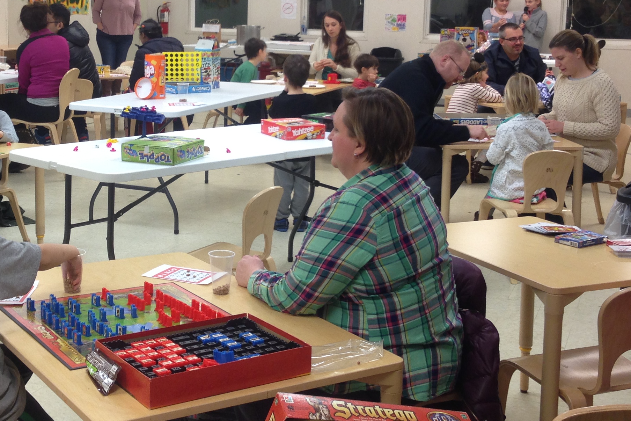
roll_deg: -1.8
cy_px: 127
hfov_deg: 32.2
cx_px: 232
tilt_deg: -8.8
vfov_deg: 21.8
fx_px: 1087
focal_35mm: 62
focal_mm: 4.12
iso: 50
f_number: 2.4
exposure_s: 1/24
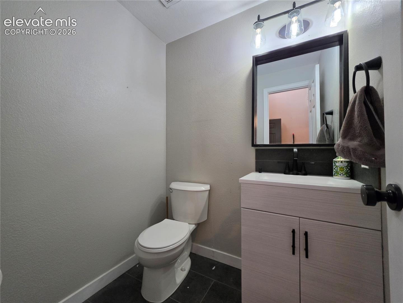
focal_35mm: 13
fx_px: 151
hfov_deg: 106.2
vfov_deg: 89.9
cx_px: 202
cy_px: 152
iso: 250
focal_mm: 2.2
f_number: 1.9
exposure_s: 1/120
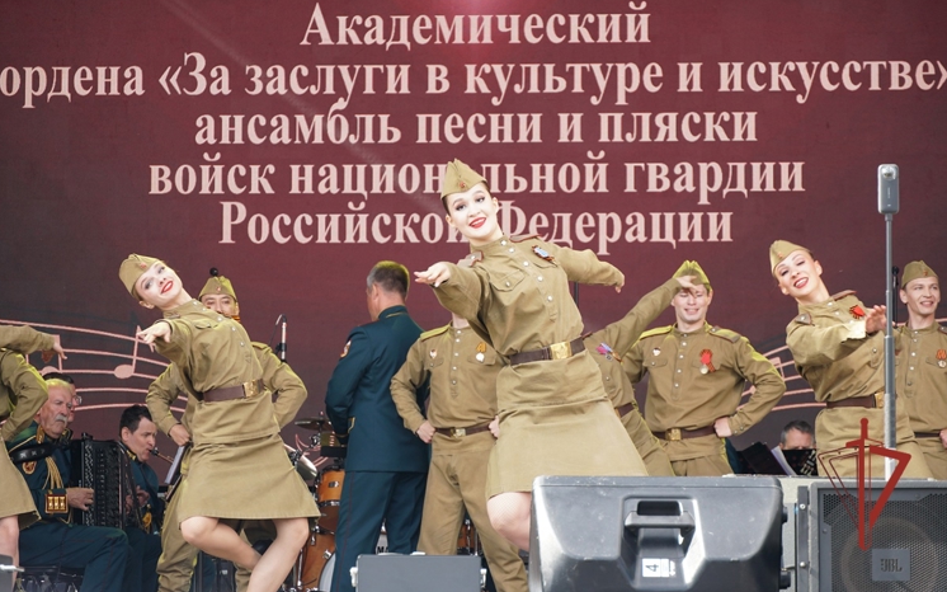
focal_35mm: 123
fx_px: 3174
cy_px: 276
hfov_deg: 17.0
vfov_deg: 10.6
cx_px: 475
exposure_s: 1/160
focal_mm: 80
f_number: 5.6
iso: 320
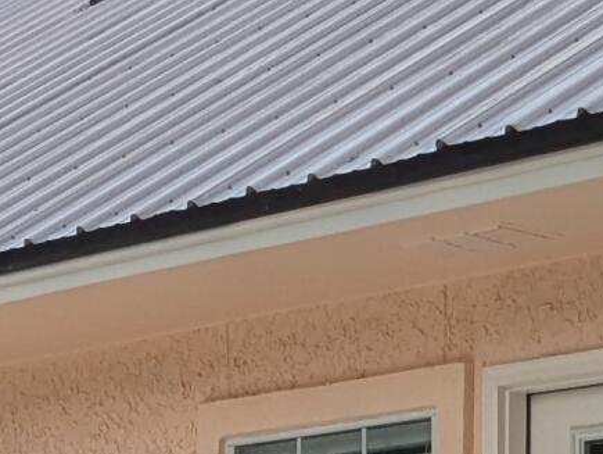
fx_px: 3243
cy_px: 1026
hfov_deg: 10.4
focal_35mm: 186
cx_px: 804
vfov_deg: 7.5
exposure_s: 1/615
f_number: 1.73
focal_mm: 4.38
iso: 32
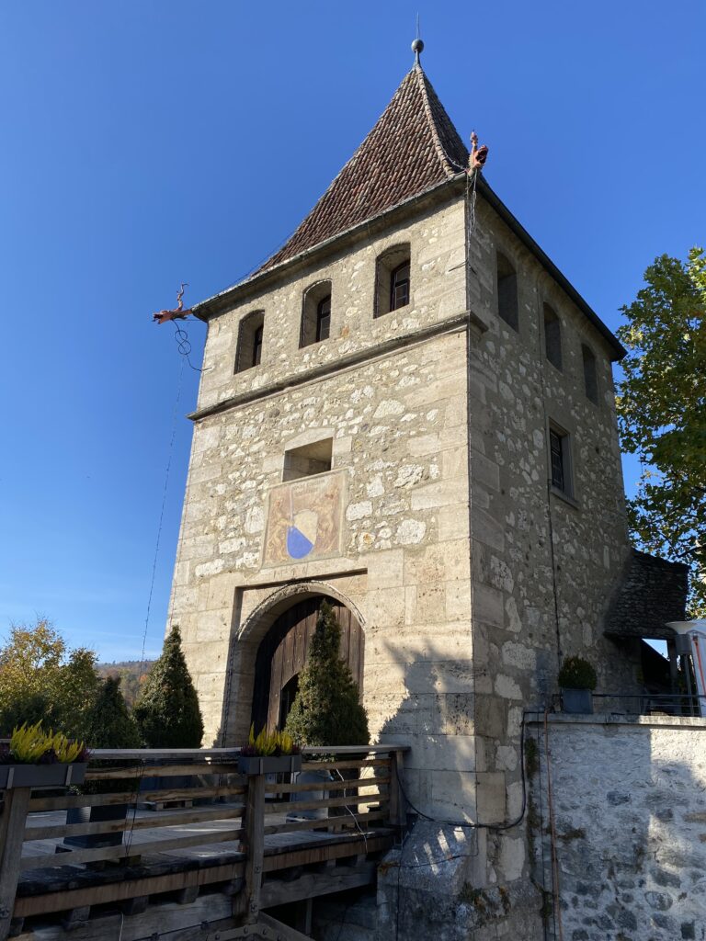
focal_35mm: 26
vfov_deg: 67.3
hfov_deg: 53.1
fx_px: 707
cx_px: 353
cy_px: 470
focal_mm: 4.25
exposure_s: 1/2358
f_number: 1.8
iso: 32
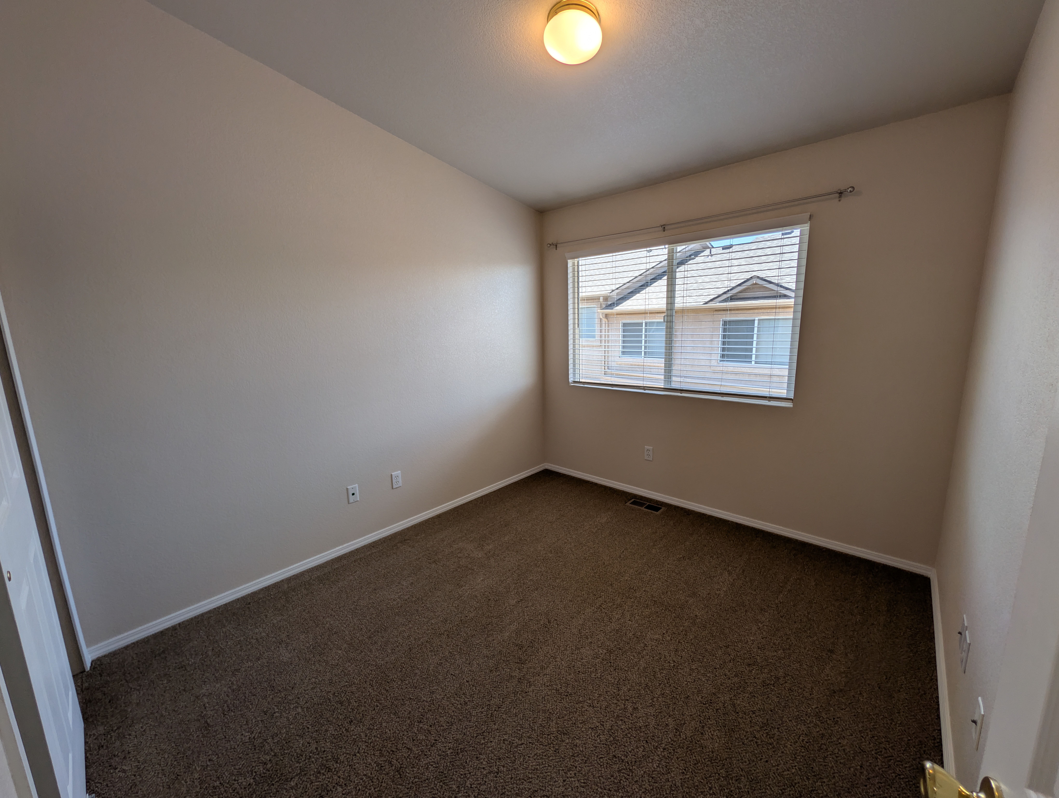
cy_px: 399
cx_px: 530
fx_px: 368
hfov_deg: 110.5
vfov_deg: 94.6
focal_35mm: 12
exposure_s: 1/413
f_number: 1.7
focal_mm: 2.02
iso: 46
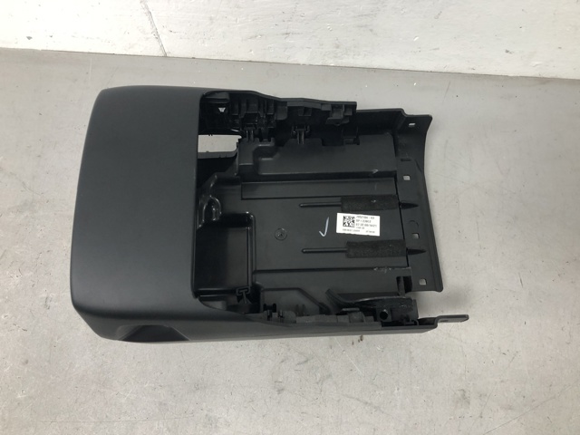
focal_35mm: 28
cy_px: 218
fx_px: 469
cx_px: 290
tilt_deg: -69.1
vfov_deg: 49.7
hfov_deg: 63.4
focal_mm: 4
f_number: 1.8
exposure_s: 1/17
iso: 40
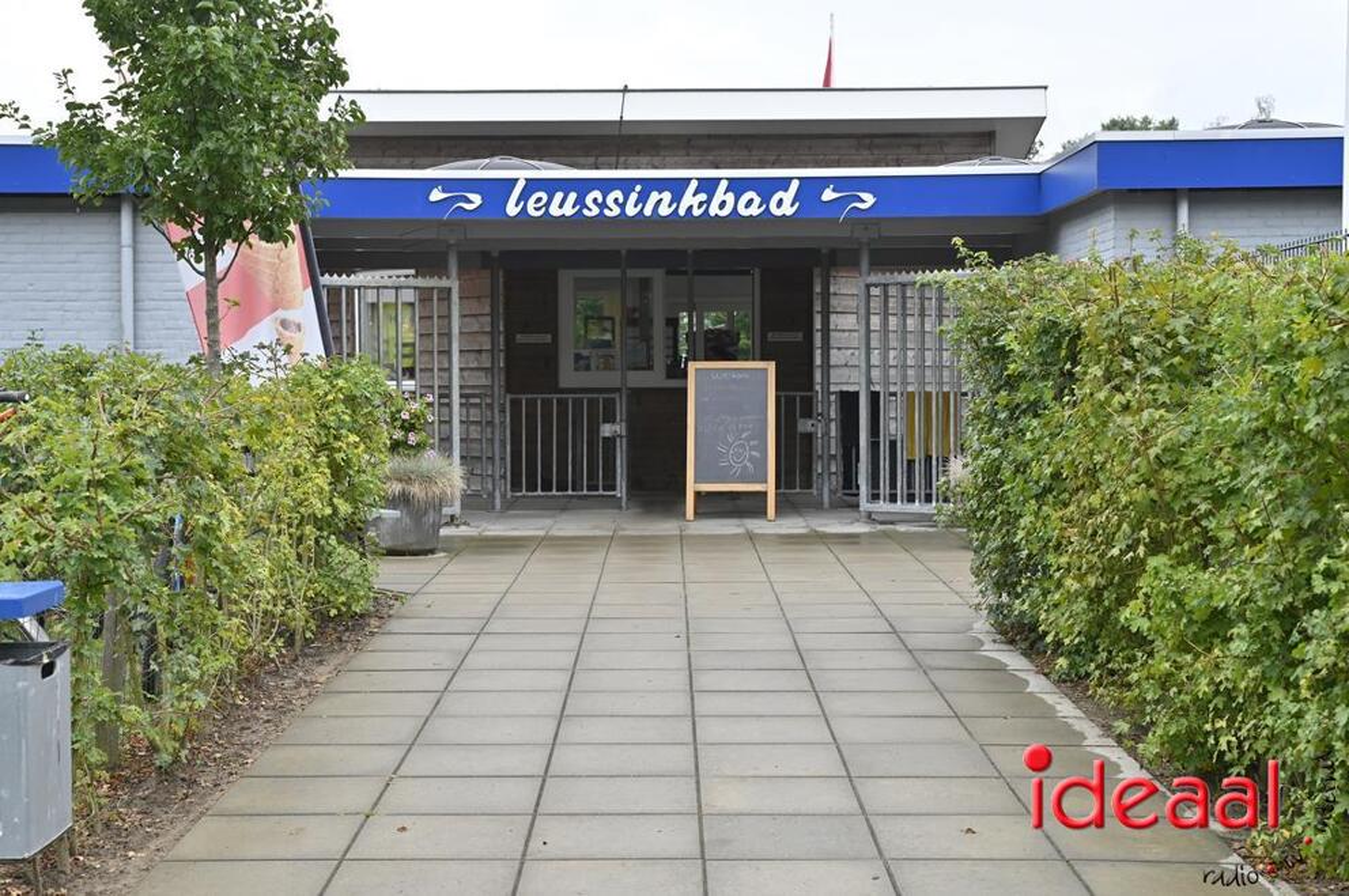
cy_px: 448
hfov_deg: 38.2
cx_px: 674
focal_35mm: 52
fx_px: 1946
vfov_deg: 25.9
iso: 200
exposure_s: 1/250
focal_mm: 52
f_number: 5.6
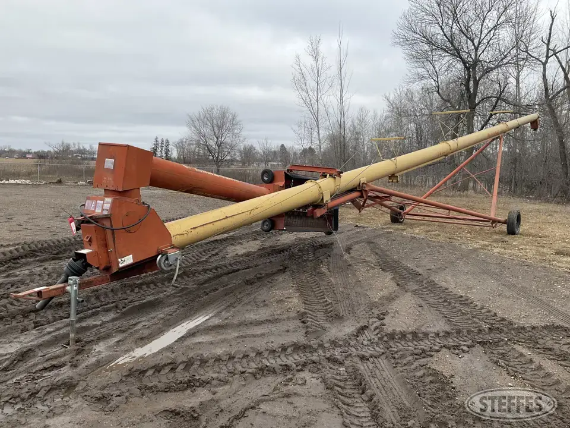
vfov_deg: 48.2
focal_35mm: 29
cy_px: 214
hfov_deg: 61.7
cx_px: 285
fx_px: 478
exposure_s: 1/728
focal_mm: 3
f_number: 1.8
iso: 25
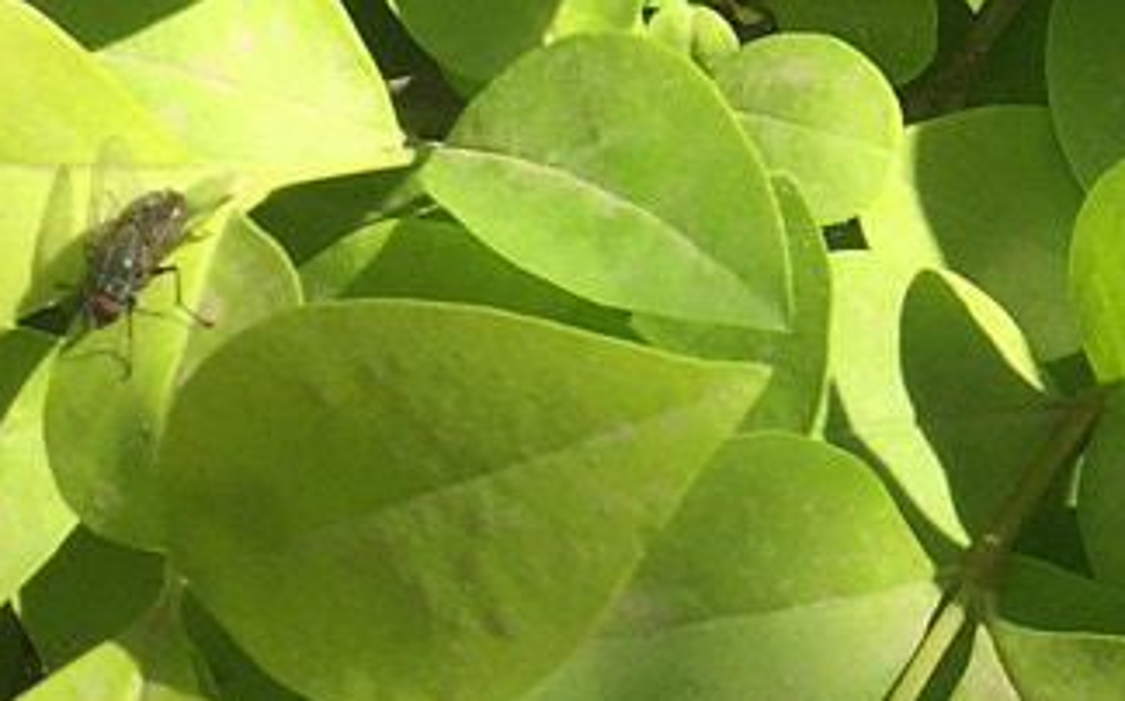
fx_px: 4657
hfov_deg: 13.3
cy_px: -392
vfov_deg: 8.4
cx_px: 1438
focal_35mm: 152
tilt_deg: -65.8
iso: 32
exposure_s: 1/694
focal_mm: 4.15
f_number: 2.2
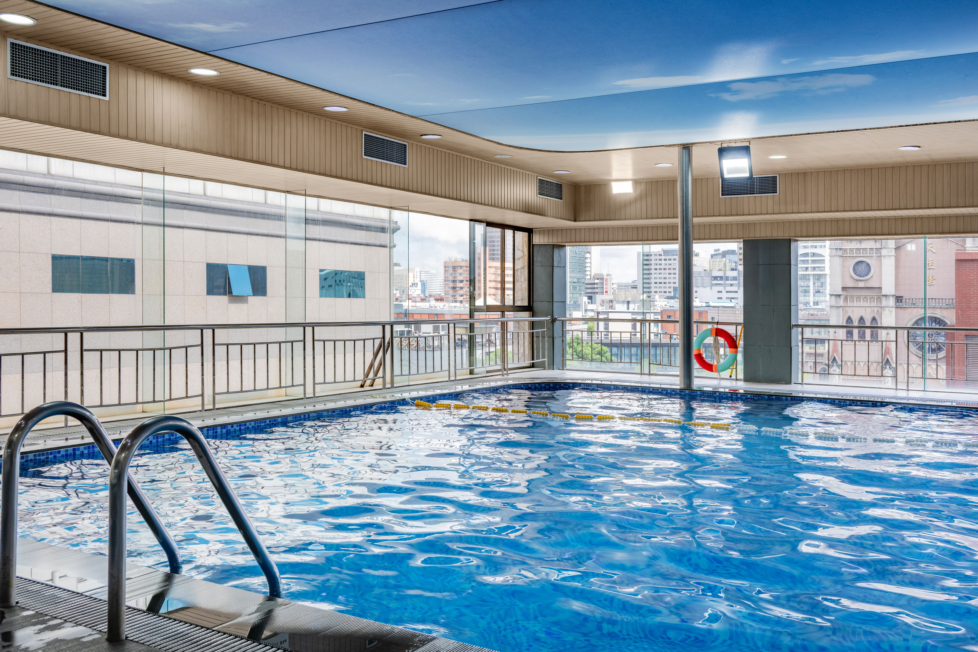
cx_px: 489
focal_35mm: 33
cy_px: 326
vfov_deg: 40.0
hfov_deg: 57.2
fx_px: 896
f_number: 8
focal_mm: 33
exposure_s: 1/400
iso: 200
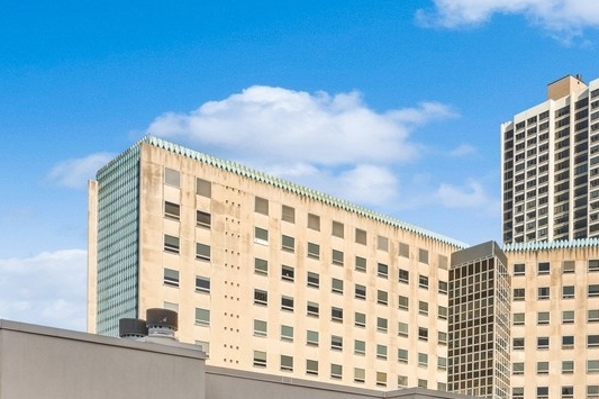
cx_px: 516
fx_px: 848
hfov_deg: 36.9
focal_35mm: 51
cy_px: 532
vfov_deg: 23.2
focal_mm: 17
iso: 200
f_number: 8
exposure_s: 1/80
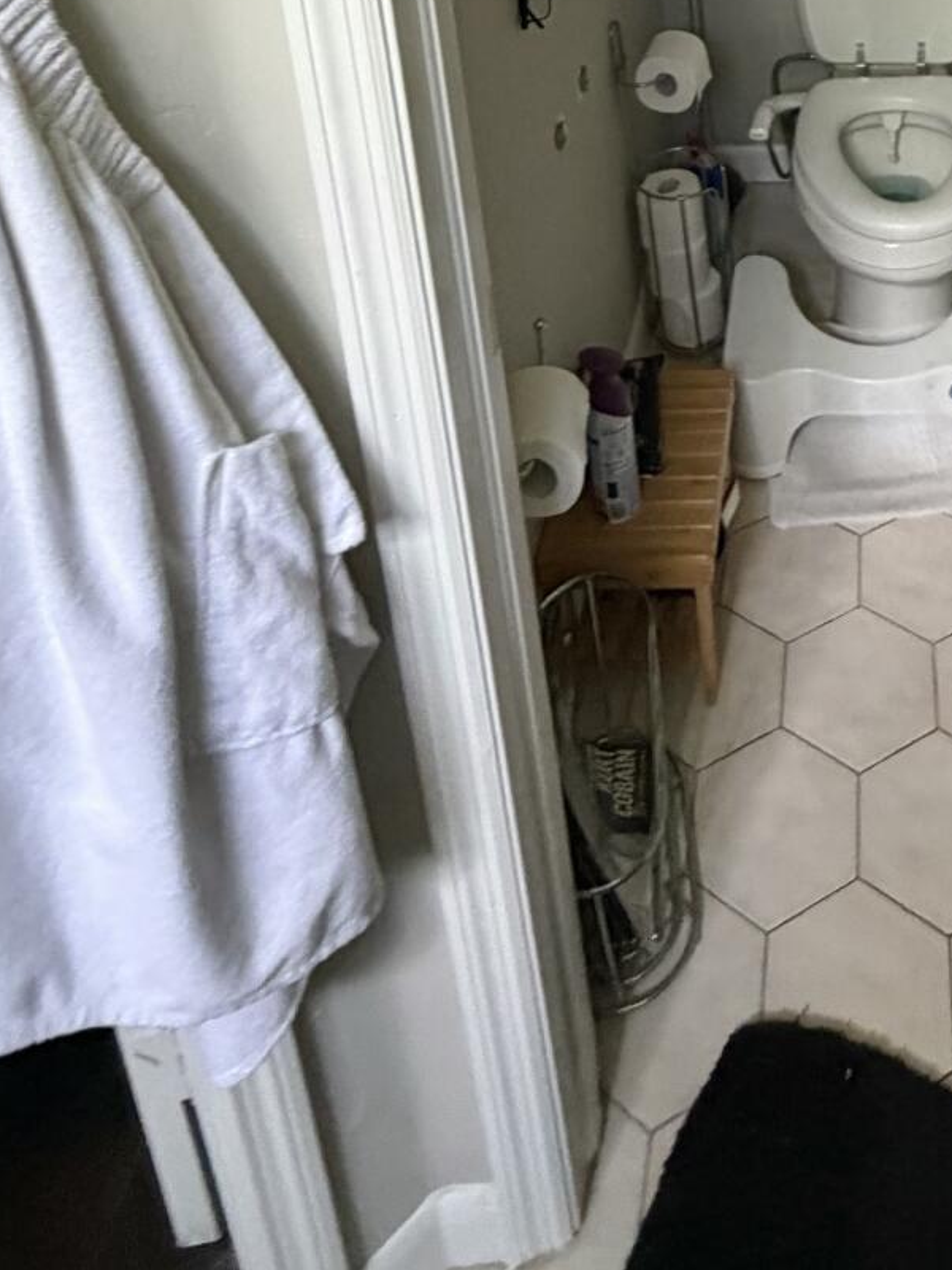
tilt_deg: -14.3
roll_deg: +5.9
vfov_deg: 40.3
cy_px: -189
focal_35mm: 35
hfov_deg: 38.8
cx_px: 795
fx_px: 1283
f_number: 2.2
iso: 400
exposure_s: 1/60
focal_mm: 2.22
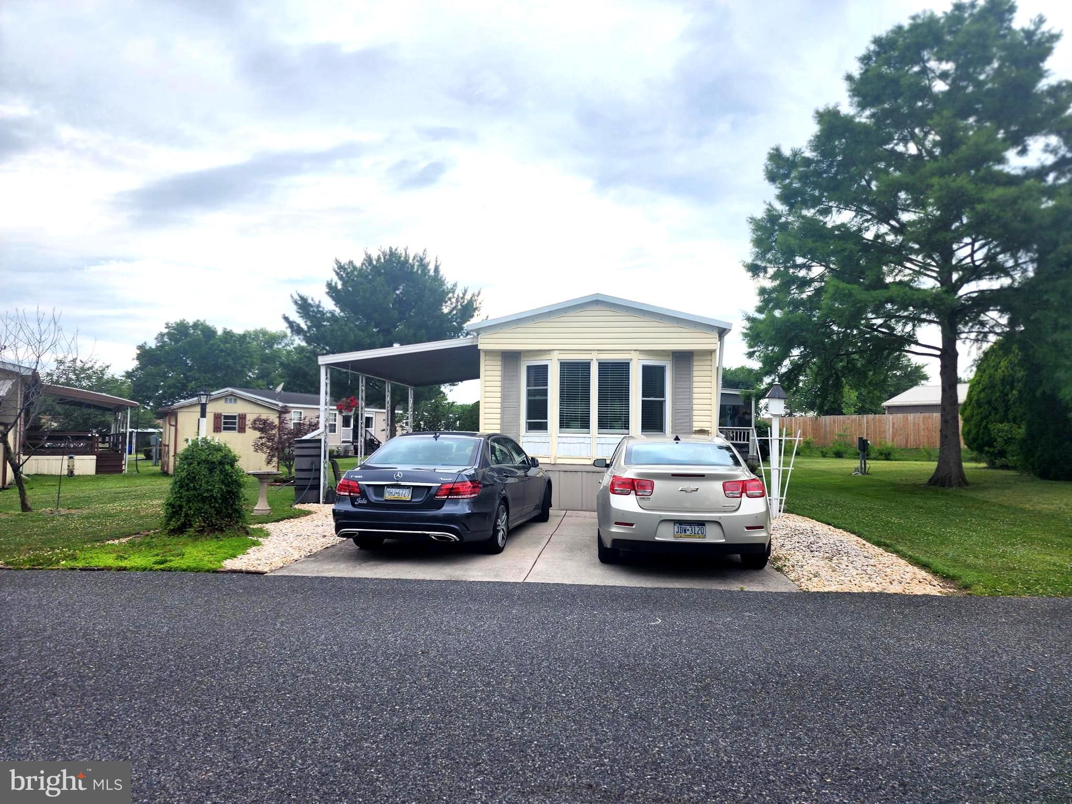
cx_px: 536
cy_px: 402
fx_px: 712
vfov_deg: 58.9
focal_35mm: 23
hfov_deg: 73.9
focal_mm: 6.4
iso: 12
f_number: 1.8
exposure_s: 1/251
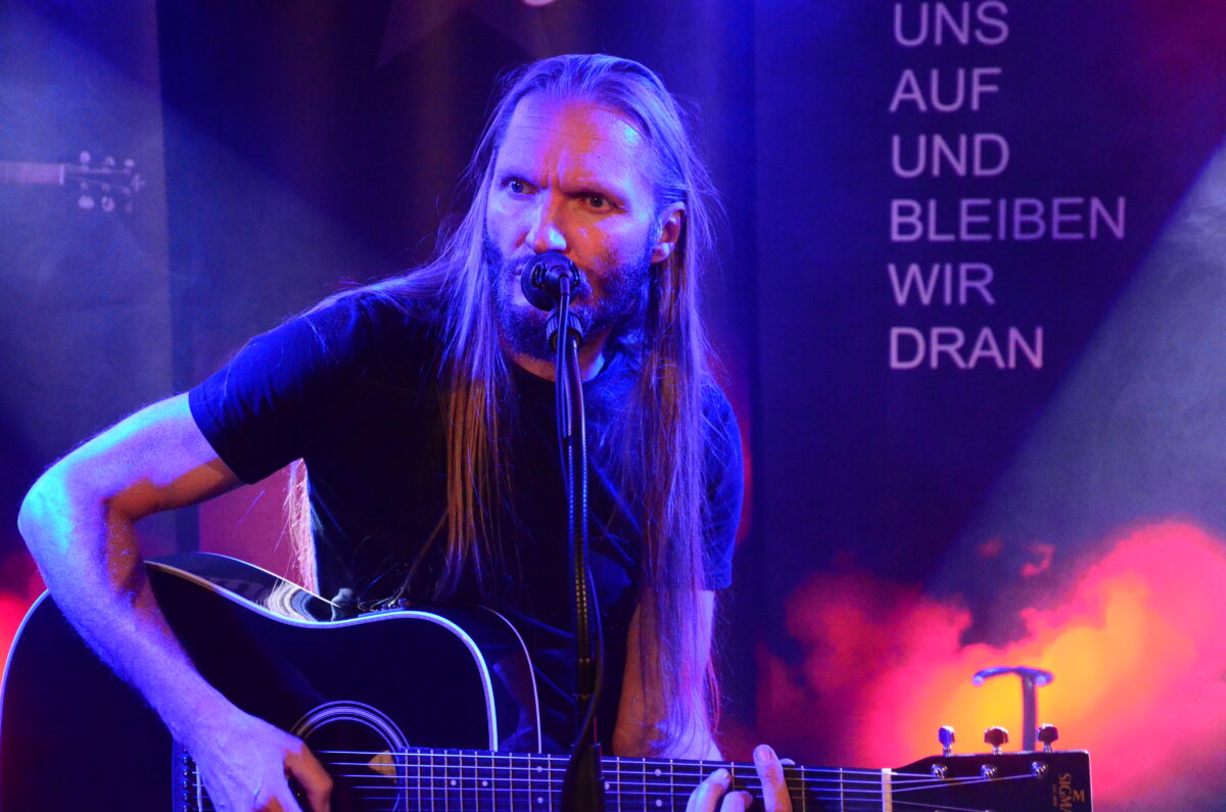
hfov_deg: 22.0
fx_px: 3161
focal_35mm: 93
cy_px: 406
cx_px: 613
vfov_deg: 14.6
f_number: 5.3
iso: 6400
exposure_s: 1/100
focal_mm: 62
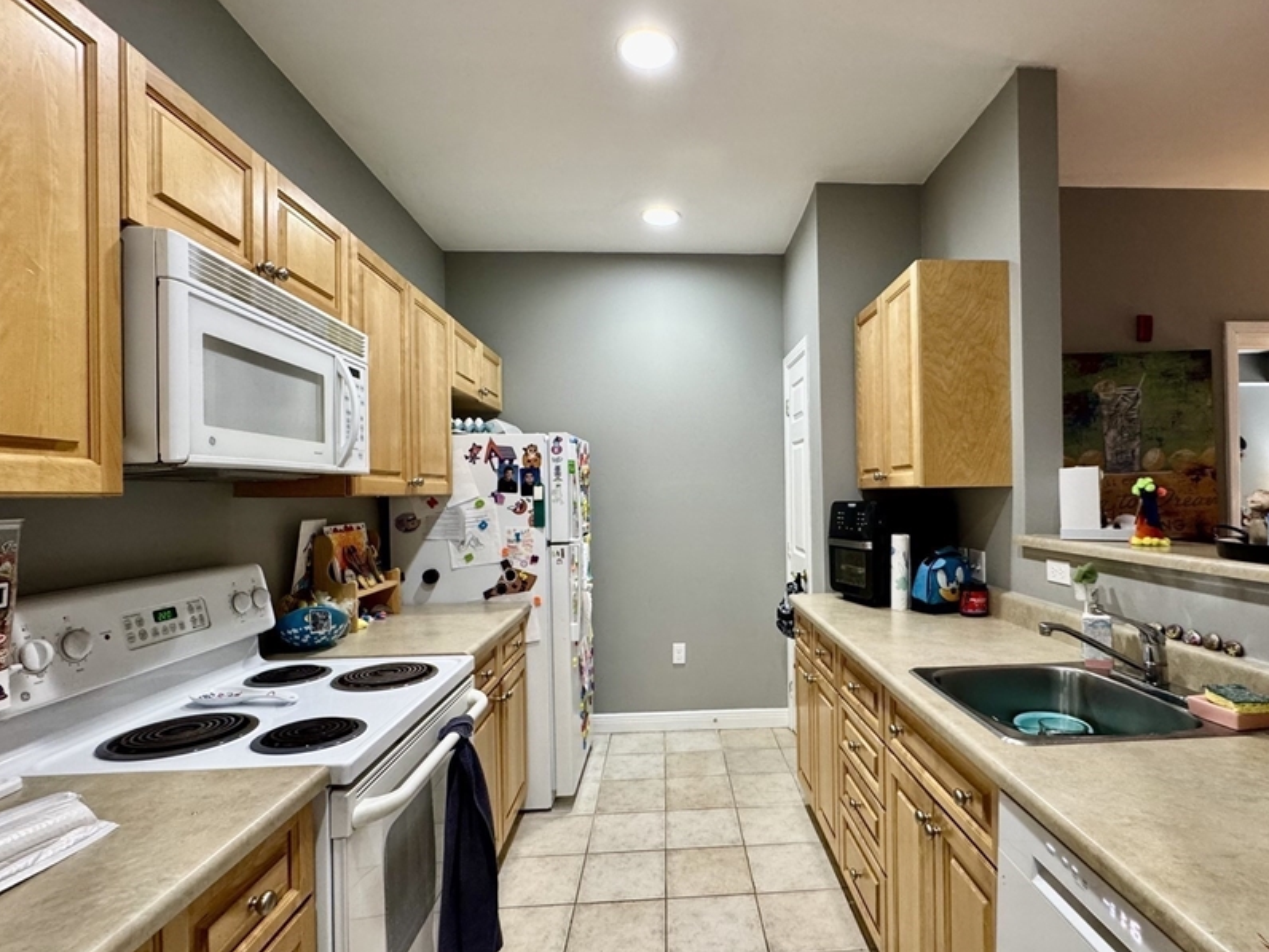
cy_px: 496
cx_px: 714
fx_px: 660
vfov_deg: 71.6
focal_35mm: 18
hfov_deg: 87.3
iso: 250
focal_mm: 2.22
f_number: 2.2
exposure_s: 1/60
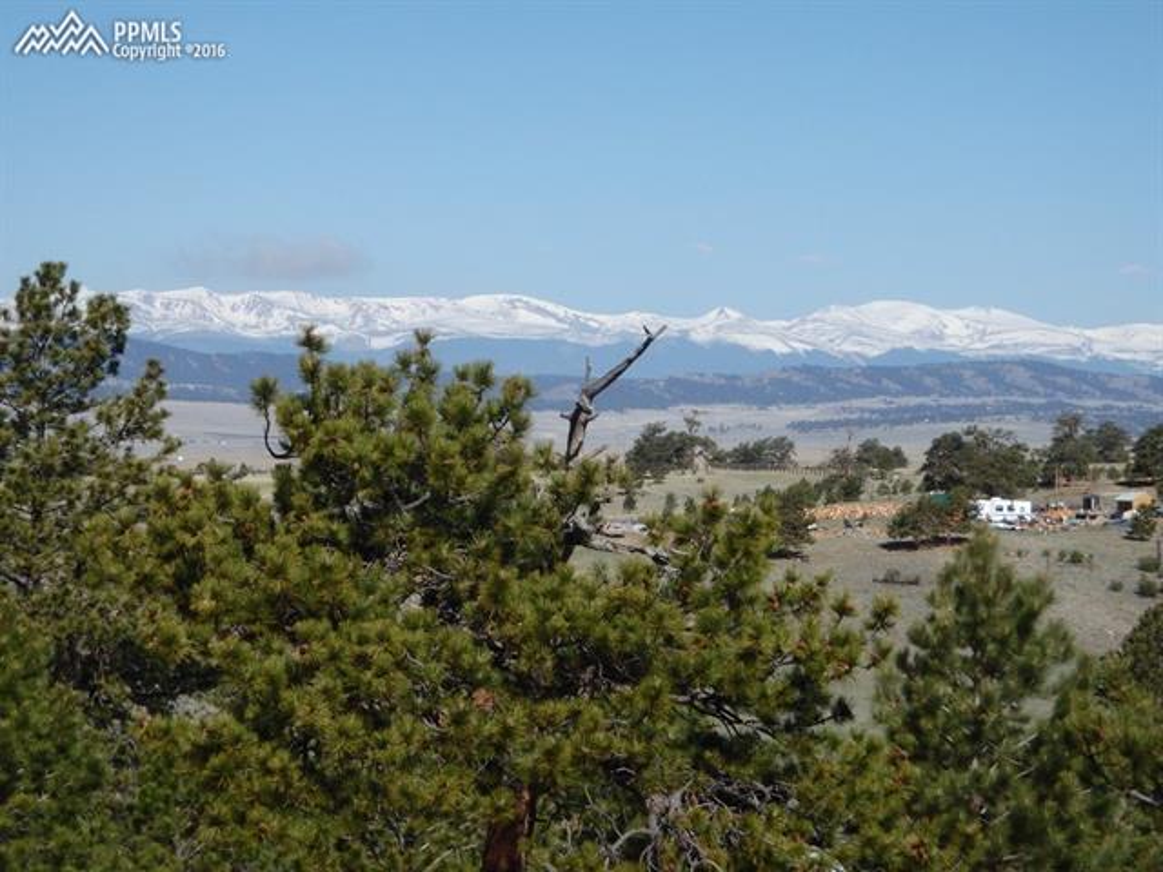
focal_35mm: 140
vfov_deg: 10.6
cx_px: 582
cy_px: 436
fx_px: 4704
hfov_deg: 14.1
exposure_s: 1/500
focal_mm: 25
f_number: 5.9
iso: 125
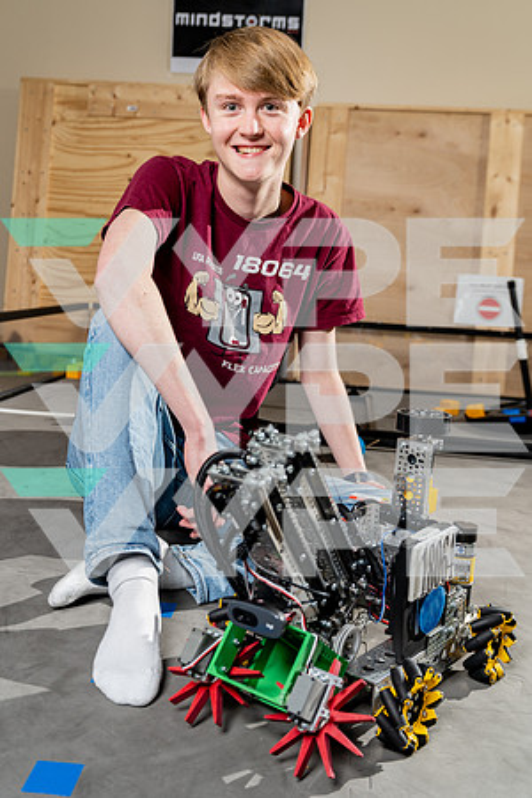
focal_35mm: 37
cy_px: 399
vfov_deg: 51.9
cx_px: 266
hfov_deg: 35.9
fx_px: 820
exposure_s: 1/250
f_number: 4.5
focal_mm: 37
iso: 100
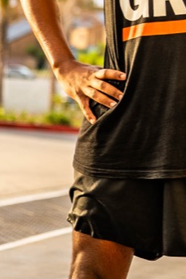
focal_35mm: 166
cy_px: -5
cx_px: 187
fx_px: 1285
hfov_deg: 8.2
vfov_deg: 12.2
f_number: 2
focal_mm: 35
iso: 160
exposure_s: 1/640
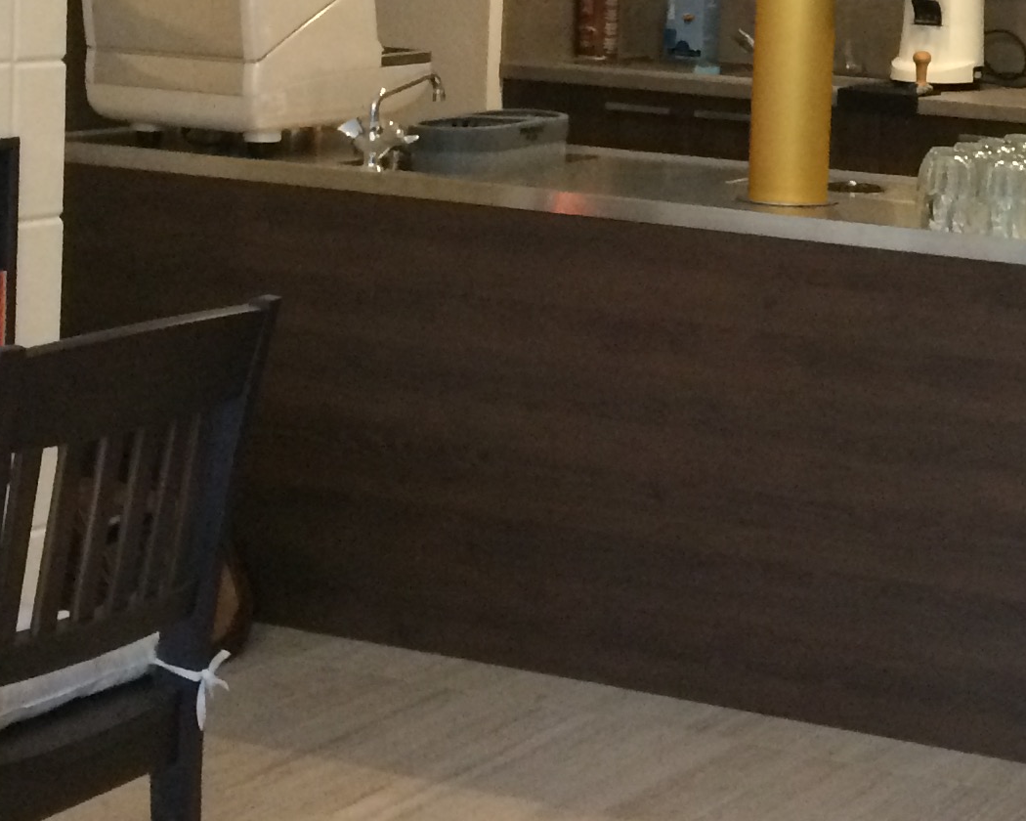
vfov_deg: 17.3
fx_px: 2672
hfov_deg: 21.1
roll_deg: -2.3
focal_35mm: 88
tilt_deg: -7.7
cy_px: 141
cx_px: 972
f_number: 2.2
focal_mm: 4.15
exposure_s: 1/33
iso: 320
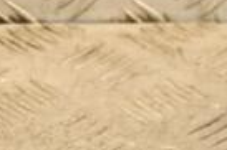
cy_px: 43
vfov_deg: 3.4
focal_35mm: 407
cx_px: 459
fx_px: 2563
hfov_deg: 5.0
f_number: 5.3
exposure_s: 1/125
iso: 800
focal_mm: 62
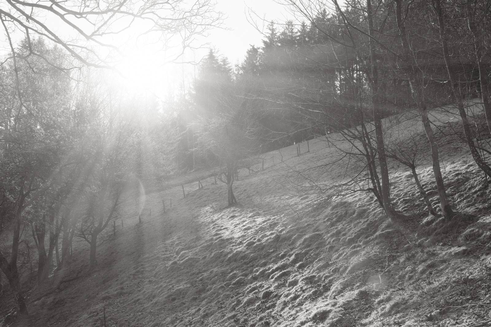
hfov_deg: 40.3
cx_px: 246
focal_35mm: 49
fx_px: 668
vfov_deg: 27.5
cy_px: 164
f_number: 8
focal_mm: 32.5
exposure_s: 1/340
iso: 640
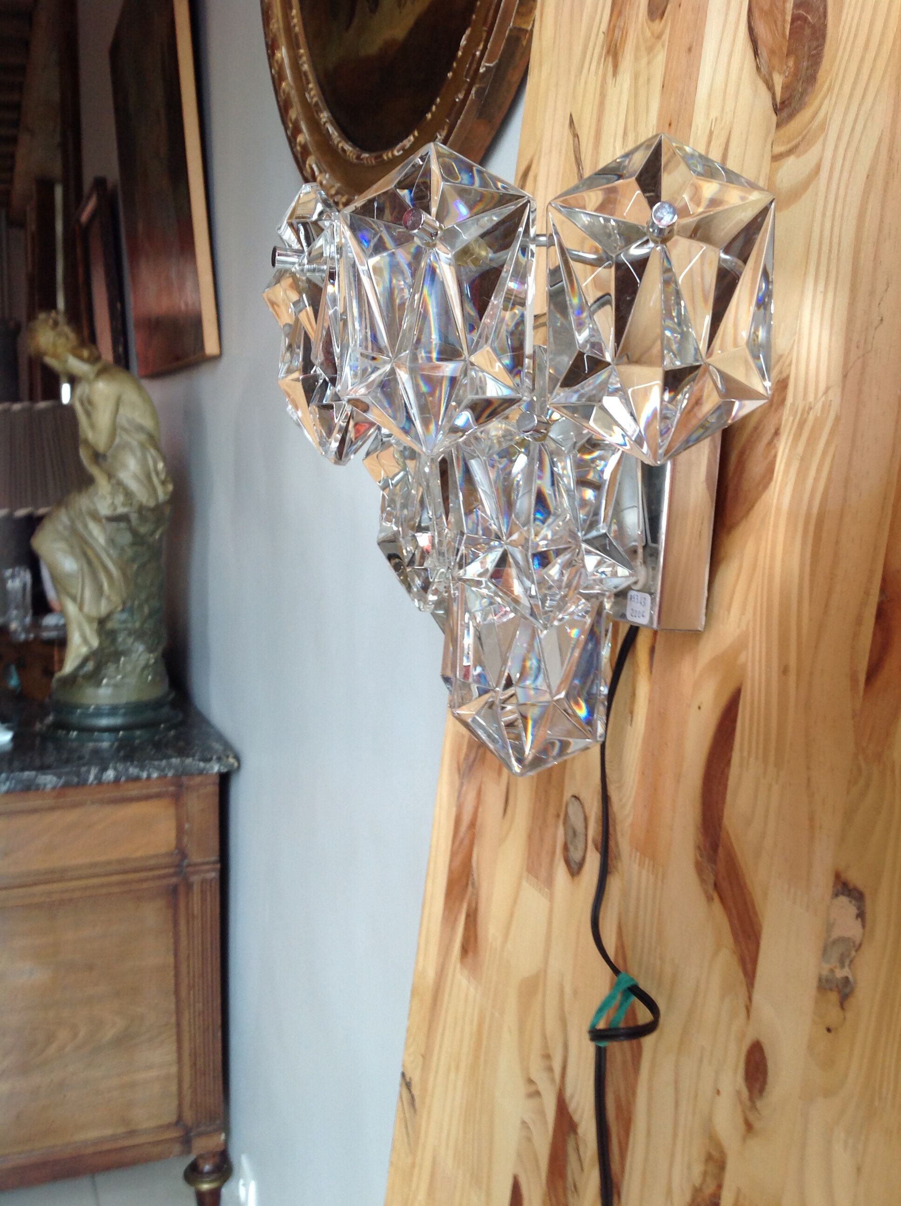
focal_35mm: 35
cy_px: 603
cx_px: 450
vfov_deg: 52.7
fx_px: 1218
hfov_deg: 40.6
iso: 64
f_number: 2.4
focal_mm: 4.28
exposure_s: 1/24
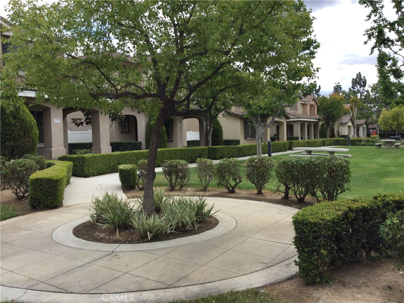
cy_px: 152
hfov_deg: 58.4
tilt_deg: -6.3
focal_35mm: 31
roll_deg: +1.0
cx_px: 202
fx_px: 362
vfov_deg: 45.4
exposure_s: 1/506
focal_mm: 3.3
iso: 25
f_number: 2.4
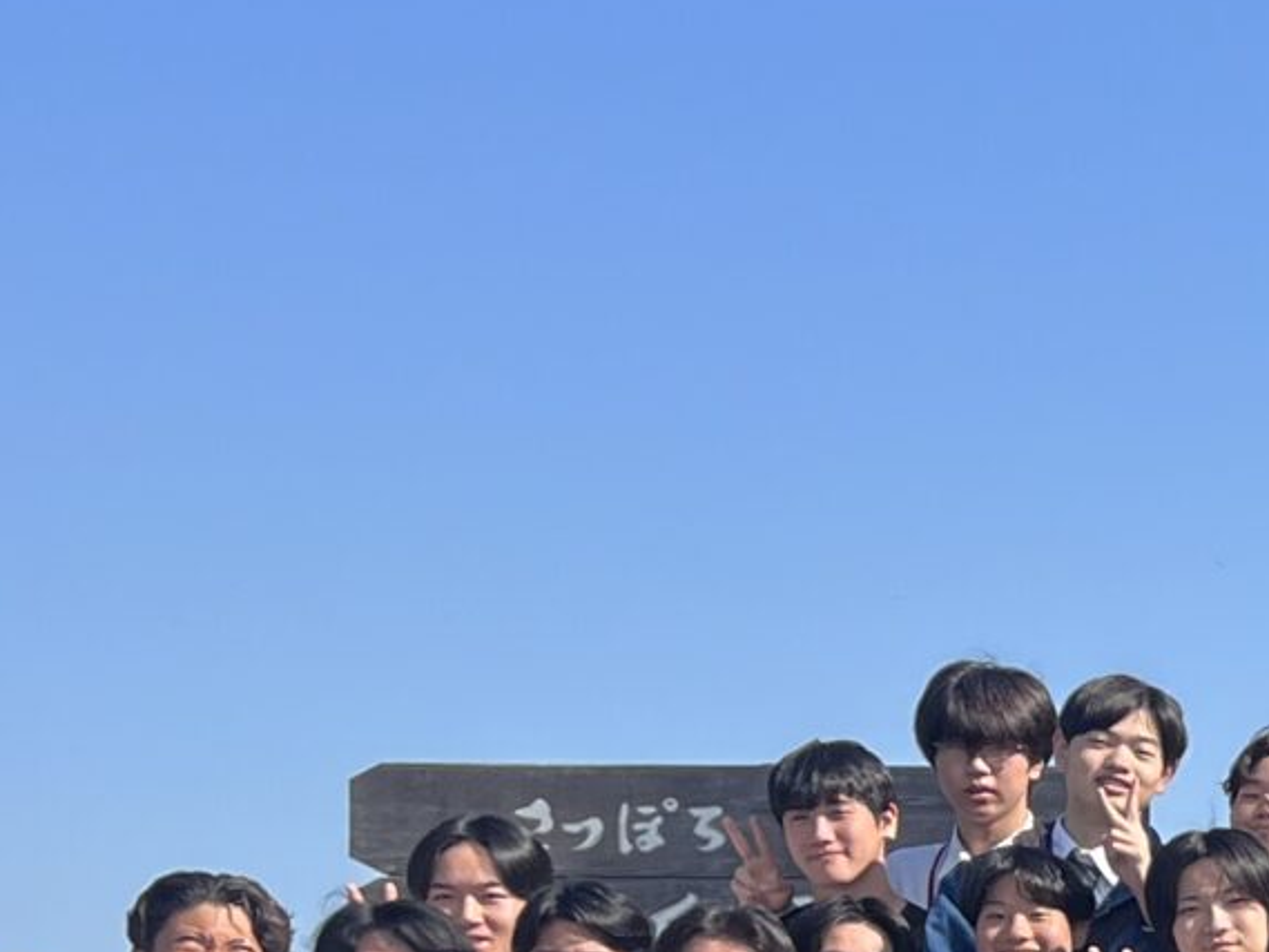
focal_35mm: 117
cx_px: 2674
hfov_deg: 13.8
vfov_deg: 12.3
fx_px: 4290
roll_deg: +0.7
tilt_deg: +1.4
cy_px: 1222
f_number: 1.6
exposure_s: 1/2101
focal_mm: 5.1
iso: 50
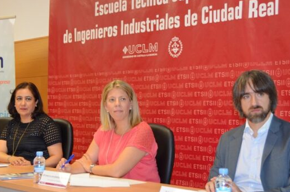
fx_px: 571
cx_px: 119
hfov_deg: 28.4
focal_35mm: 71
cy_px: 114
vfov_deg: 19.1
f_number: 4.5
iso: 720
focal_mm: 32
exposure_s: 1/60
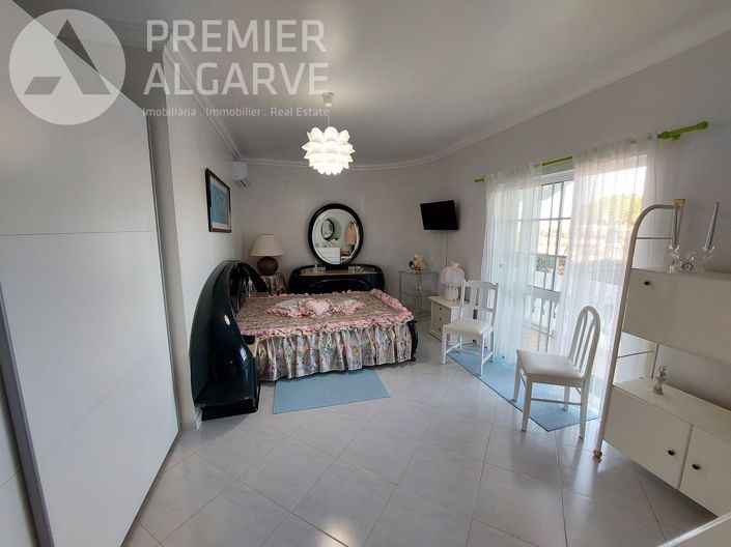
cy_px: 274
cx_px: 366
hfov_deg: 106.2
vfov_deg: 89.9
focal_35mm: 13
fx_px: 274
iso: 125
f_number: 2.2
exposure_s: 1/50
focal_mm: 1.74
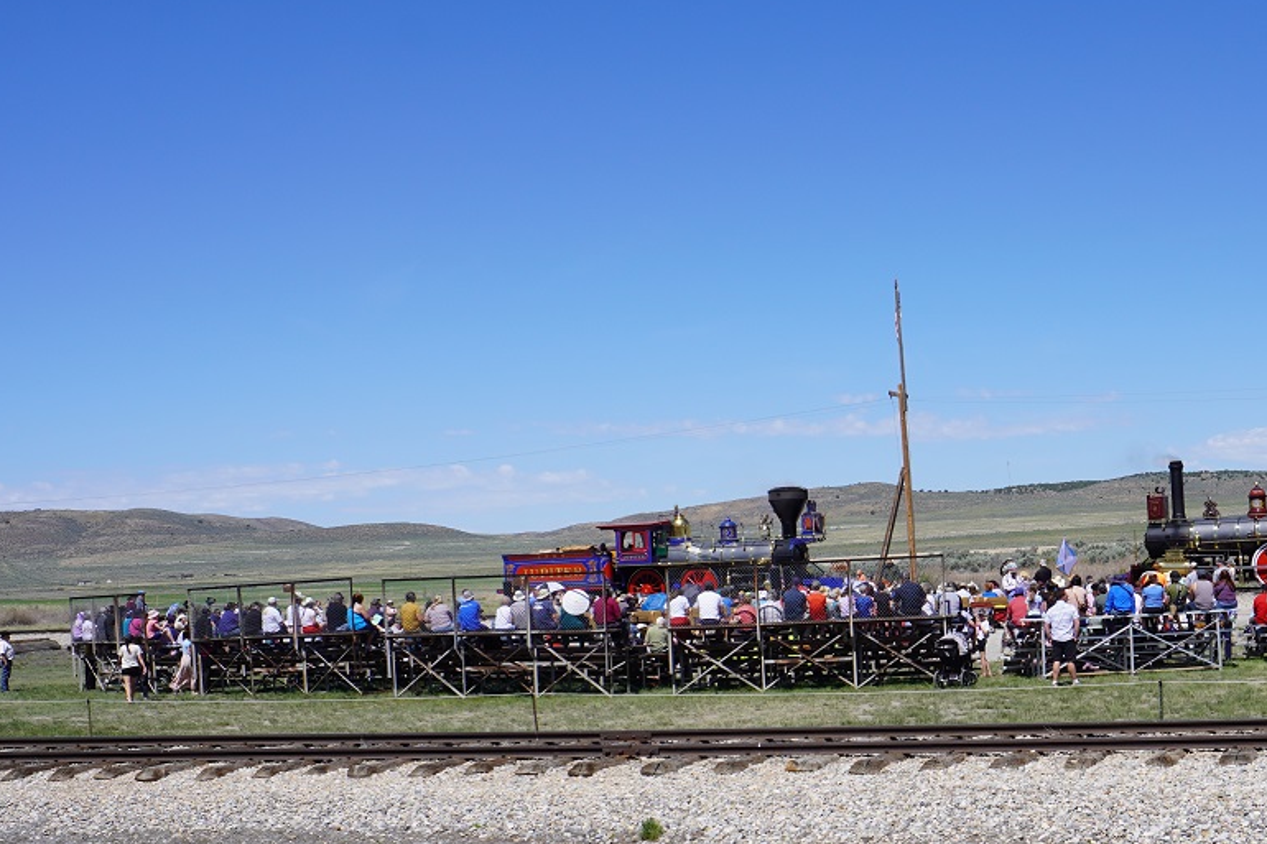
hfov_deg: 36.5
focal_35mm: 54
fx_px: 1892
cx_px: 889
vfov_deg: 25.0
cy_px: 558
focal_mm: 23
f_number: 10
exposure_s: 1/250
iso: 100
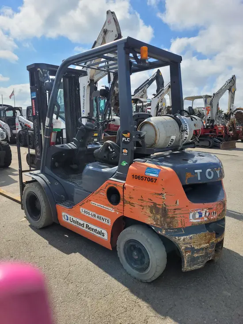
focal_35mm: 26
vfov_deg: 67.3
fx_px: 243
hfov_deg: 53.1
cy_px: 162
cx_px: 122
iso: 40
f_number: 1.8
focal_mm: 5.4
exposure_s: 1/2851
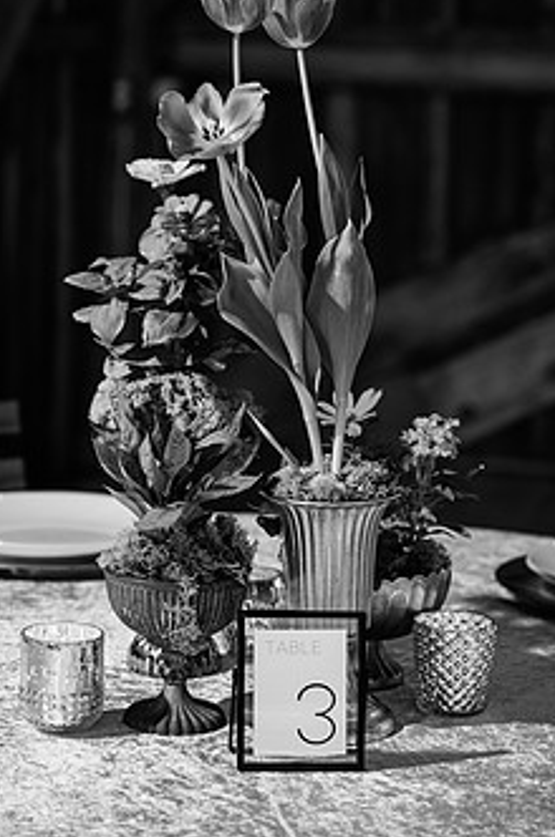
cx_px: 259
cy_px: 368
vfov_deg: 21.5
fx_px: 2206
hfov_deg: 14.3
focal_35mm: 95
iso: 500
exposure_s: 1/200
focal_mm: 70
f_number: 3.5
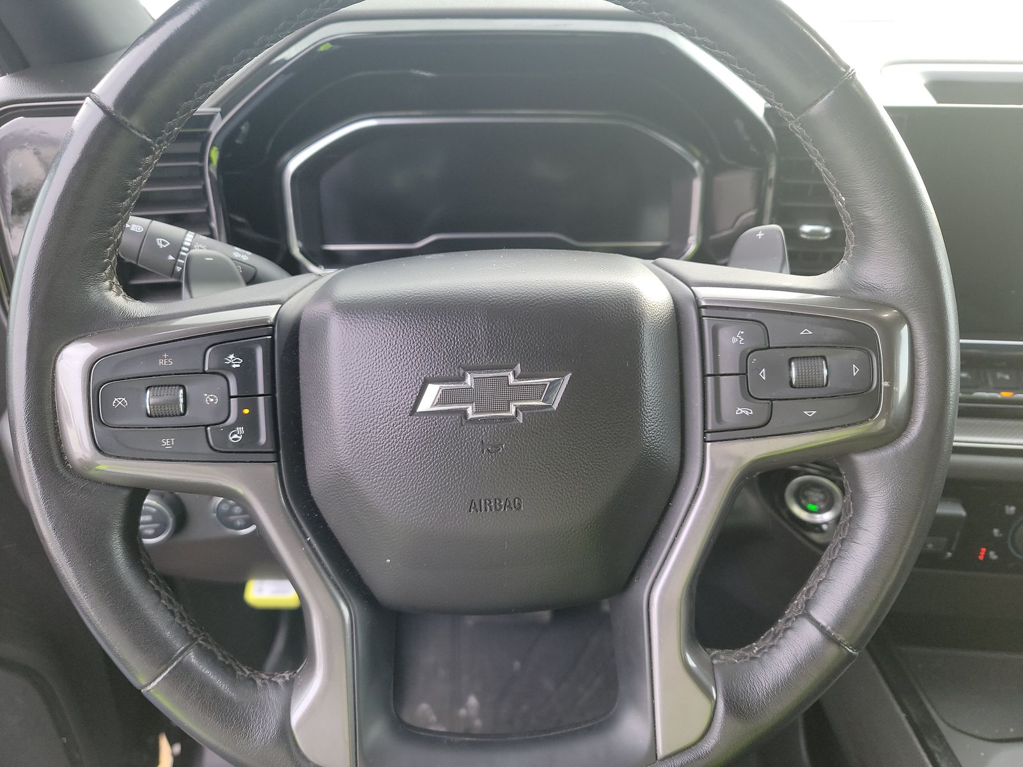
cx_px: 512
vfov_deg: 56.8
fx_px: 709
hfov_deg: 71.6
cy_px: 384
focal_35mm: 24
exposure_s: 1/59
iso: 232
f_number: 1.8
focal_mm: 6.7
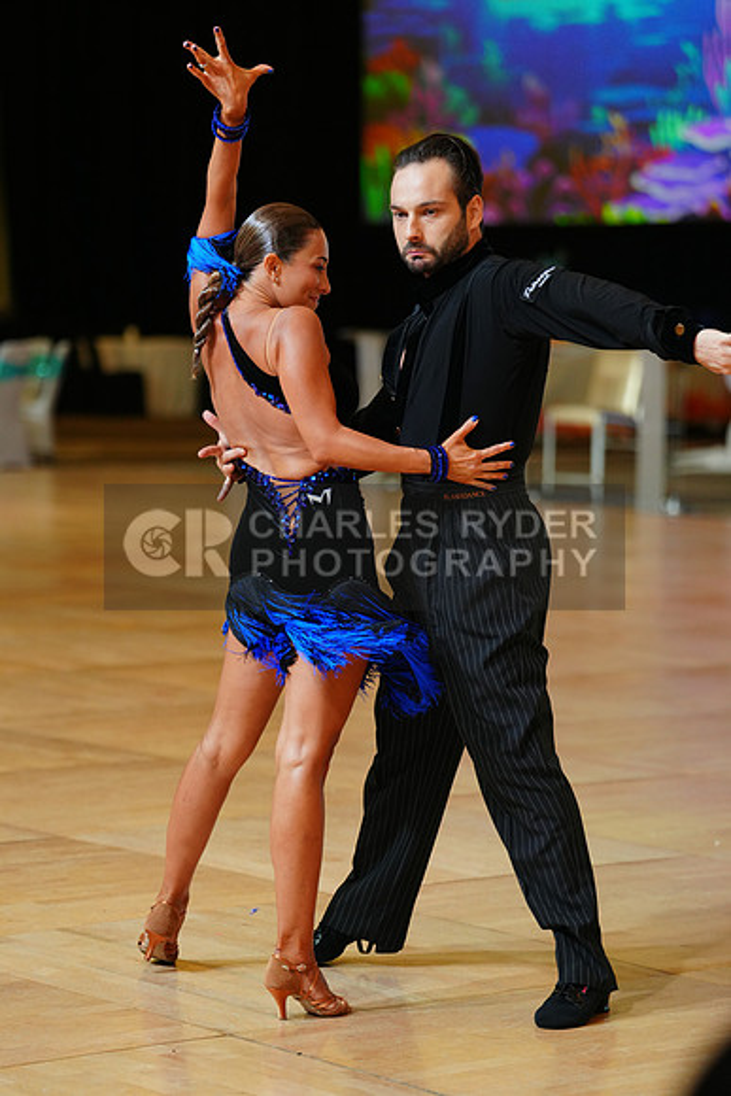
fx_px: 3744
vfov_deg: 16.6
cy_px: 548
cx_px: 366
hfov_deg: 11.2
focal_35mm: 123
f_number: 2.8
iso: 1600
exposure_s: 1/400
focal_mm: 123
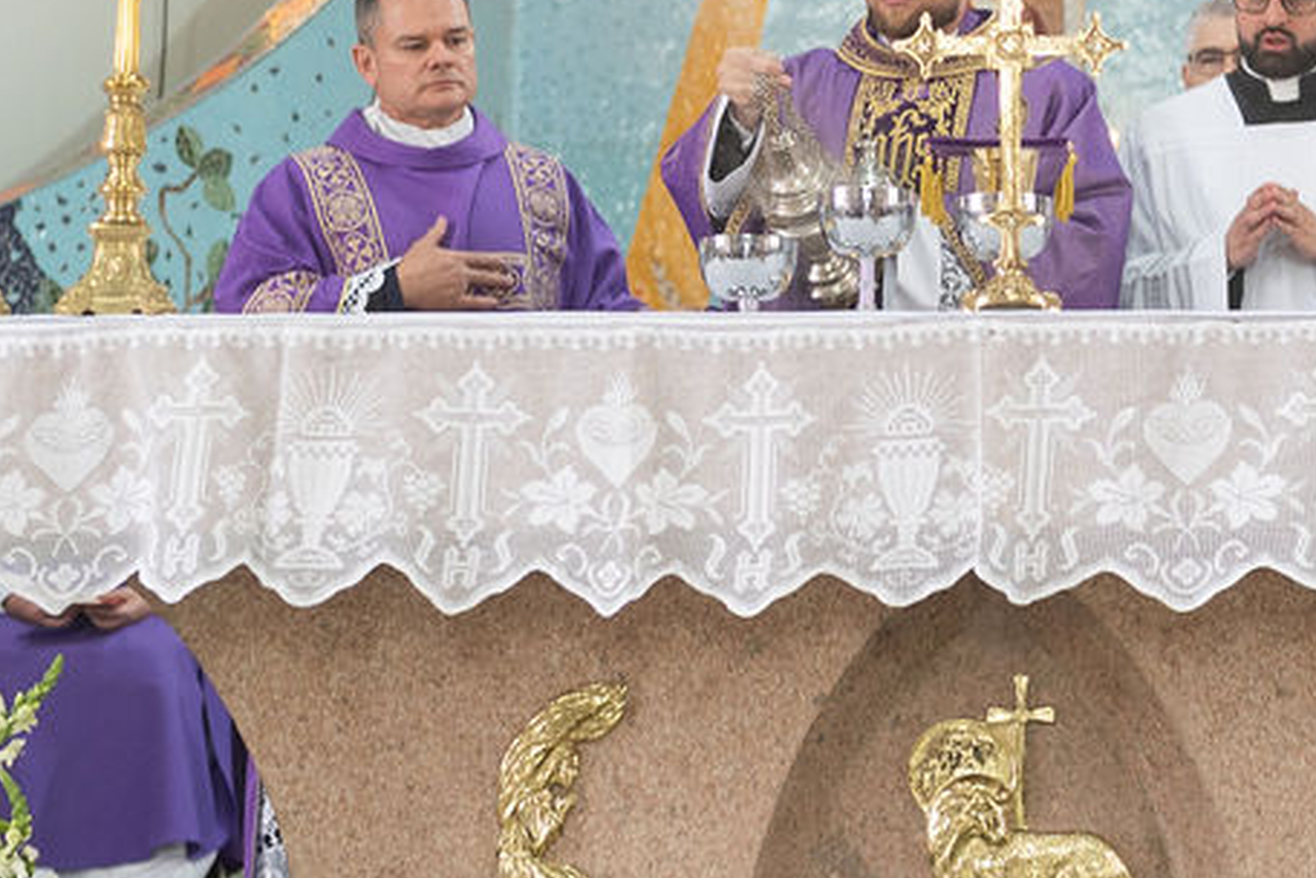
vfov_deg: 11.3
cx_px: 985
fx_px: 4350
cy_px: -97
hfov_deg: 17.1
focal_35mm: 119
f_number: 2.8
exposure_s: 1/160
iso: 640
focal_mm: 35
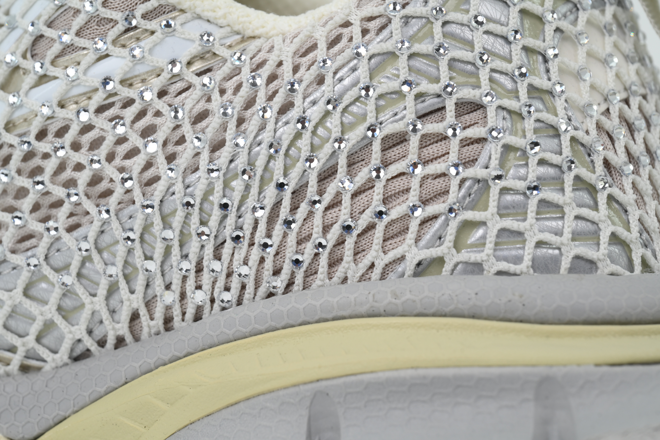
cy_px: 220
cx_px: 330
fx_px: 2108
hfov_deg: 17.8
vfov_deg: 11.9
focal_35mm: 115
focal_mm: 115
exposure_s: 1/100
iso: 400
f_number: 13
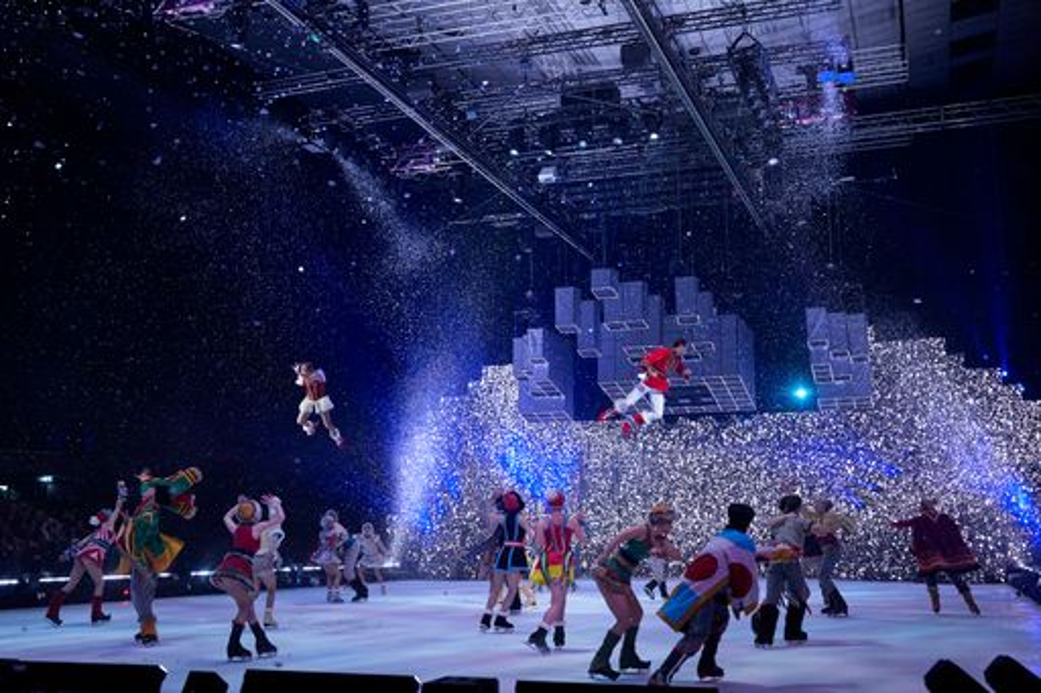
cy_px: 346
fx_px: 1012
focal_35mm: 35
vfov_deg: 37.8
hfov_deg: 54.4
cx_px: 520
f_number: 2
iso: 3200
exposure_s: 1/320
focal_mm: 35
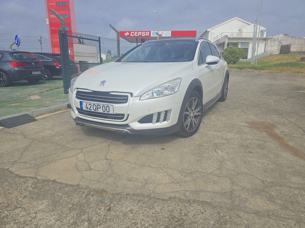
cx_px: 152
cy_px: 114
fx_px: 203
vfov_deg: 58.9
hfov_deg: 73.9
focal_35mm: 23
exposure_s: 1/1093
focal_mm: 6.3
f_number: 1.7
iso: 12
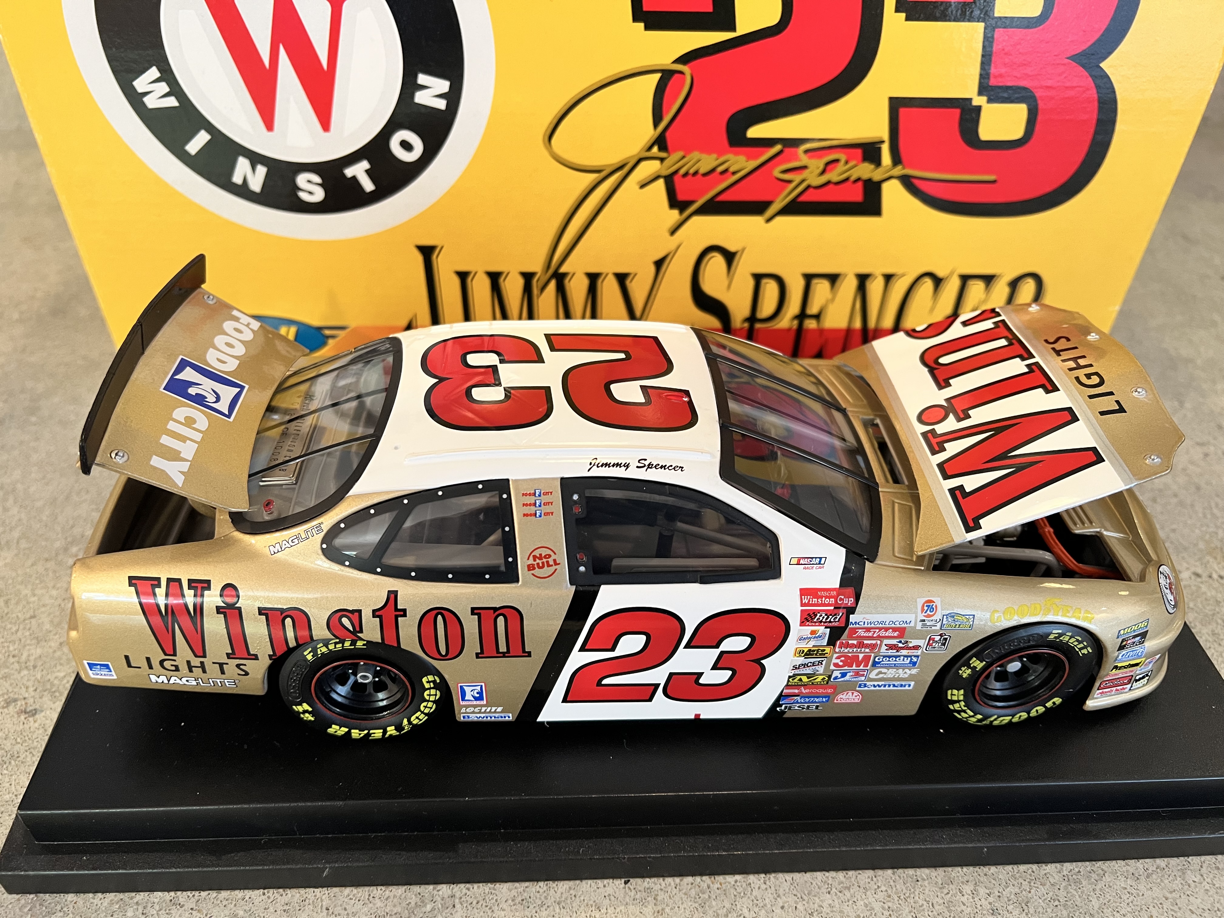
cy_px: 459
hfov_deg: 67.3
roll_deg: -1.3
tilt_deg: -42.4
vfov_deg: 53.1
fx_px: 919
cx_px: 612
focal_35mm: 26
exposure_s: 1/60
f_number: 1.5
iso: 200
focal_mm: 5.7
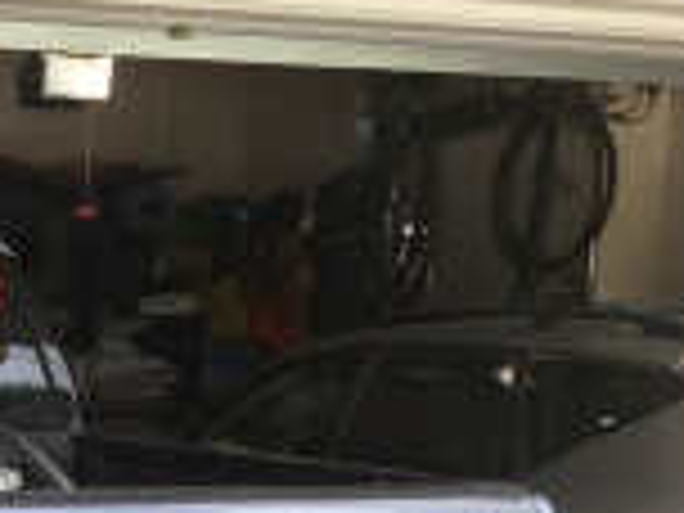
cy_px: 513
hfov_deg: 25.2
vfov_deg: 20.3
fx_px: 1383
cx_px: -117
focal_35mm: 70
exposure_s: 1/120
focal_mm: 4.15
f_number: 2.2
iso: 32
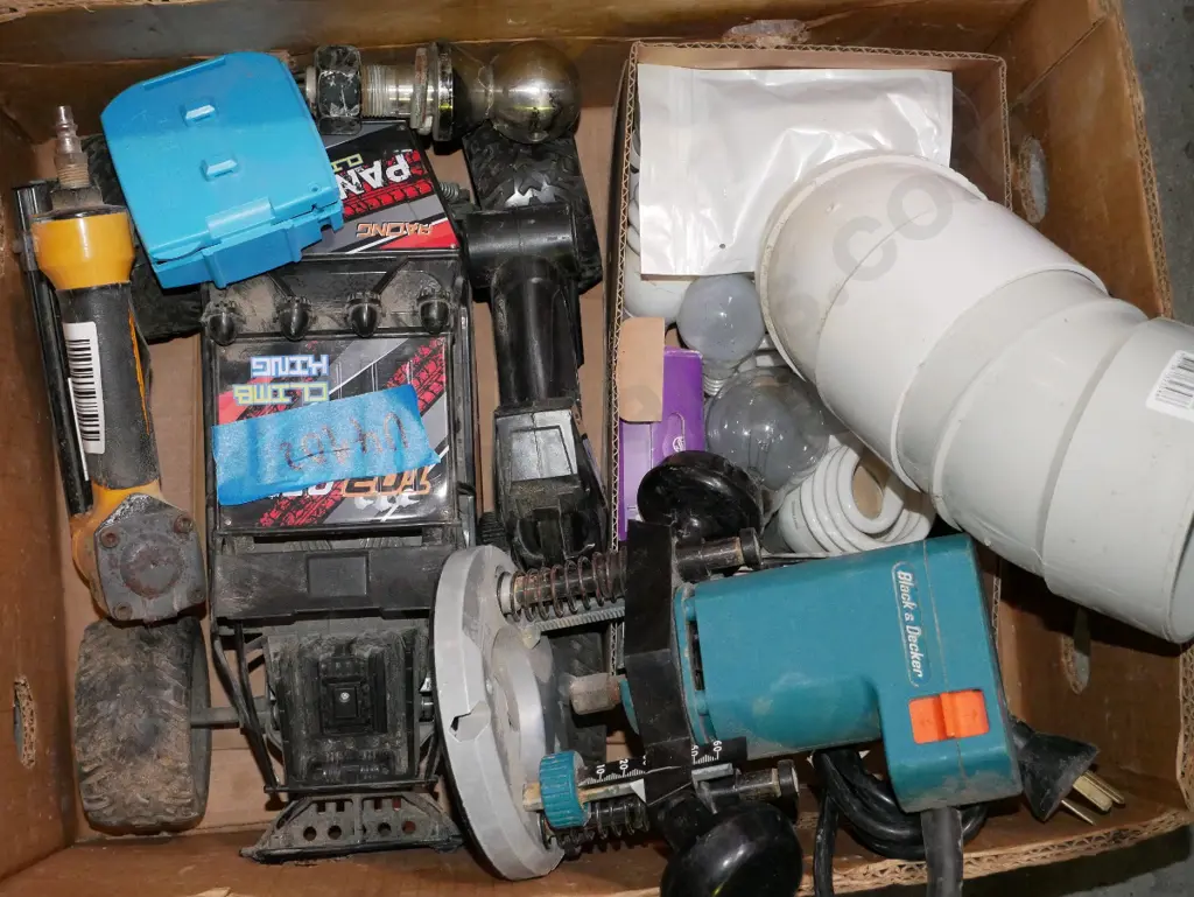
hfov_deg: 38.2
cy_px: 448
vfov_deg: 29.1
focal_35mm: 50
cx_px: 597
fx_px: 1725
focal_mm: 25
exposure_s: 1/125
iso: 3200
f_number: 5.6
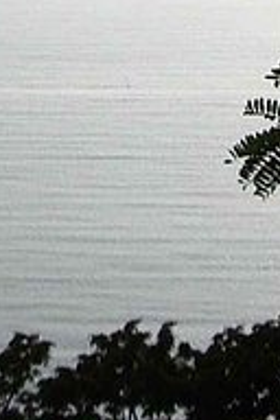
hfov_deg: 7.1
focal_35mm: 194
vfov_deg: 10.2
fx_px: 2263
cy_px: -214
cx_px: 61
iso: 50
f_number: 4.3
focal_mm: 5.8
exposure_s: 1/1500
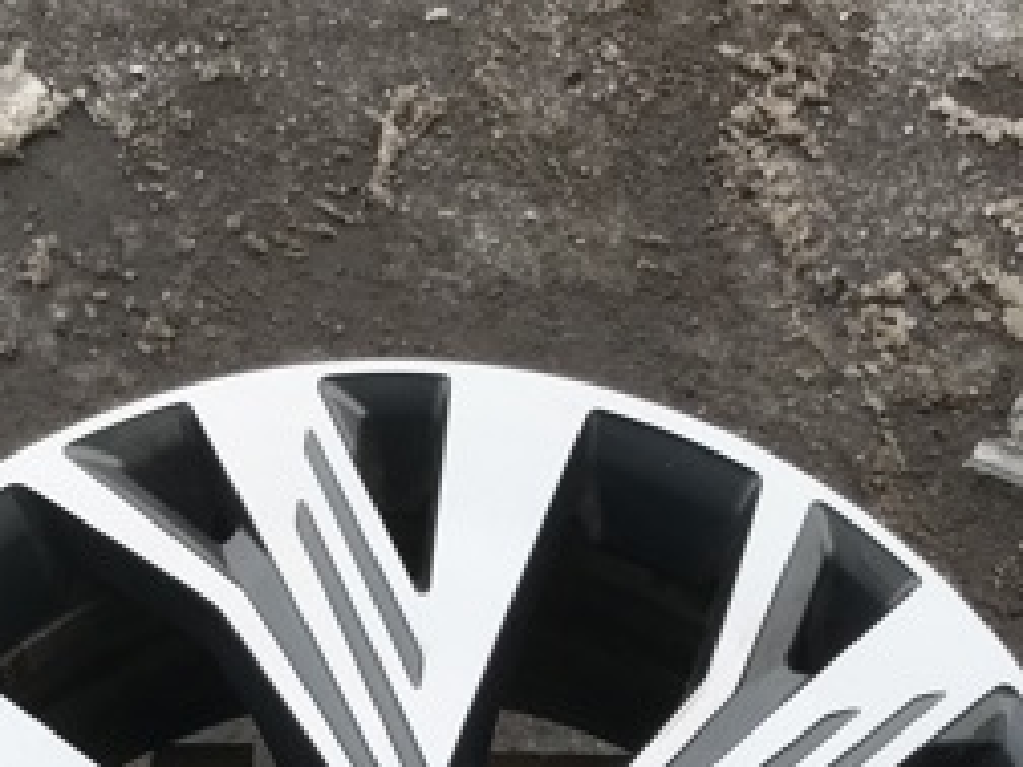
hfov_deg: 27.4
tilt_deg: -68.0
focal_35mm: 71
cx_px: 438
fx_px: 2098
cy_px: 923
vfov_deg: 19.5
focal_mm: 3.99
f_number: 1.8
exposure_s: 1/159
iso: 20
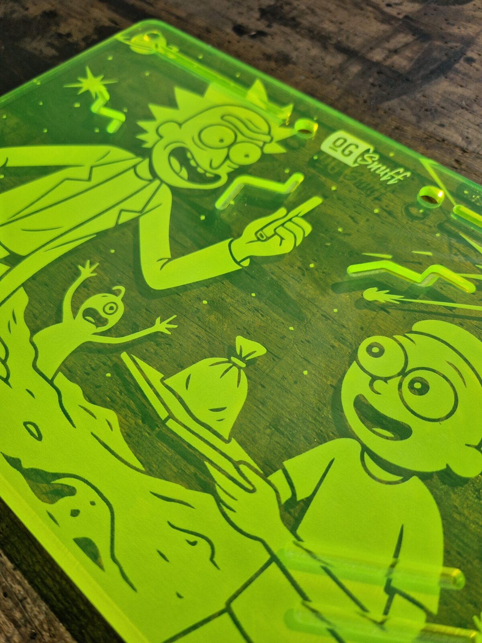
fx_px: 427
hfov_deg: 58.9
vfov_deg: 73.9
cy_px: 322
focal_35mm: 23
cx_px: 241
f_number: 1.8
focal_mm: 5.4
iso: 50
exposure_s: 1/8576
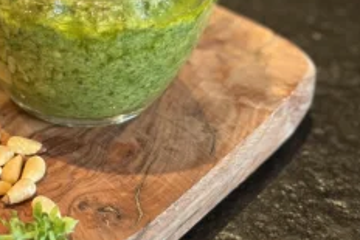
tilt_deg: -29.2
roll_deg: -0.7
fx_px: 1401
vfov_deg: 9.5
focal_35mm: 140
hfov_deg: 14.5
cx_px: 31
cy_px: -127
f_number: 1.6
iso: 100
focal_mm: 5.96
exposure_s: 1/33
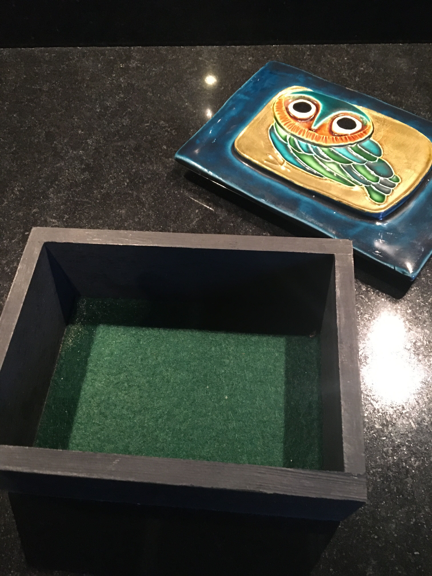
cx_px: 216
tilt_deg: -57.1
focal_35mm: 29
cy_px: 288
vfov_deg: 61.7
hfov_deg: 48.2
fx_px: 483
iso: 320
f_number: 2.2
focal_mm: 4.15
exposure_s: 1/17
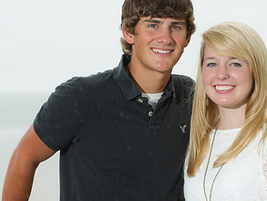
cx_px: 155
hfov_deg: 9.5
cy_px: 131
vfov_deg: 7.1
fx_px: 1613
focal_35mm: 209
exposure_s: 1/320
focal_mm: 110
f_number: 4.5
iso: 320
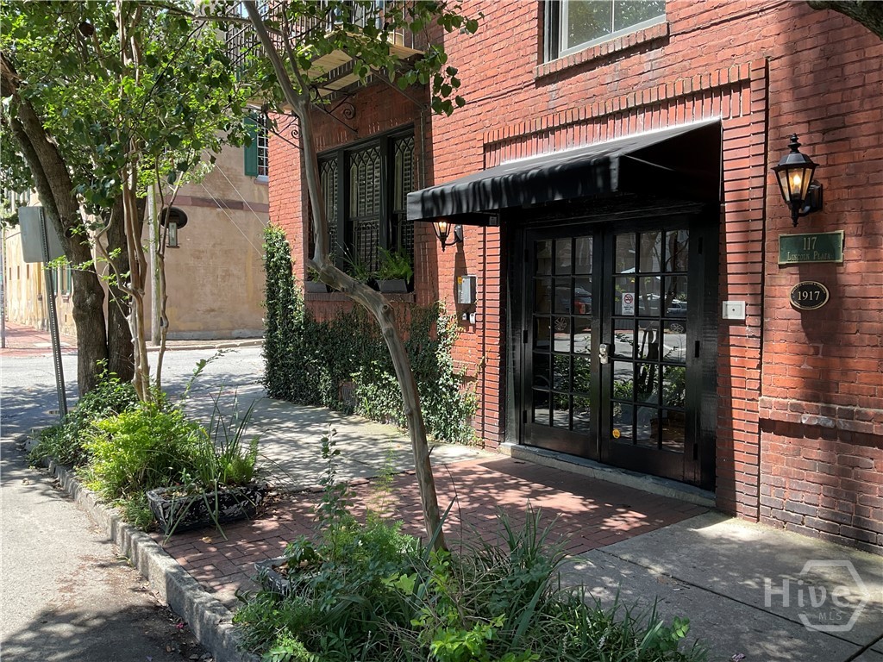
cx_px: 442
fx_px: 740
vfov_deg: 48.2
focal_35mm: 29
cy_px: 331
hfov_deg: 61.7
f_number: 1.8
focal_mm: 3
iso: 16
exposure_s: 1/147
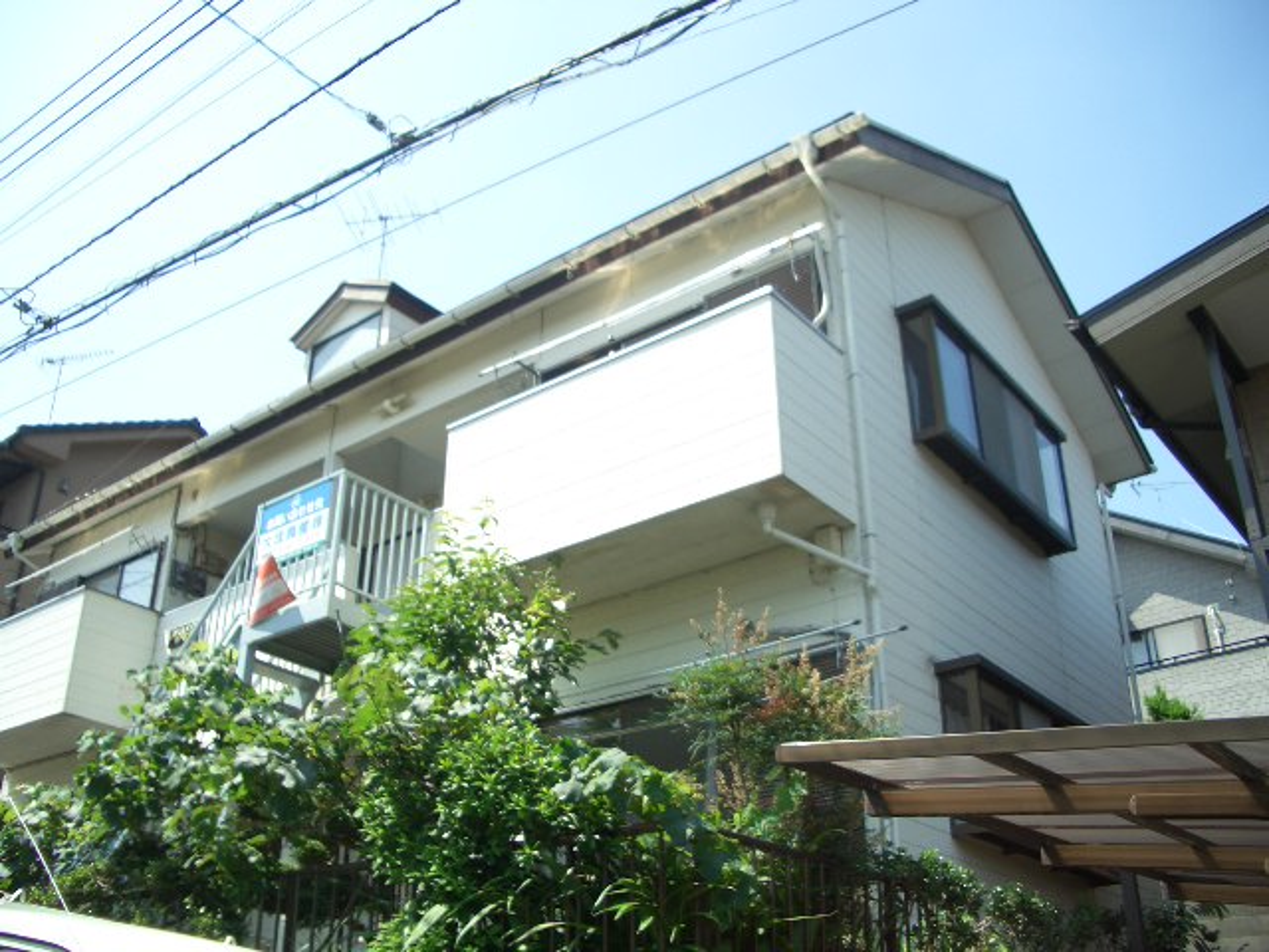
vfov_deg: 40.7
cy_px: 476
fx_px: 1283
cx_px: 634
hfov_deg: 52.6
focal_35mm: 35
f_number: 2.6
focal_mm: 5.8
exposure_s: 1/640
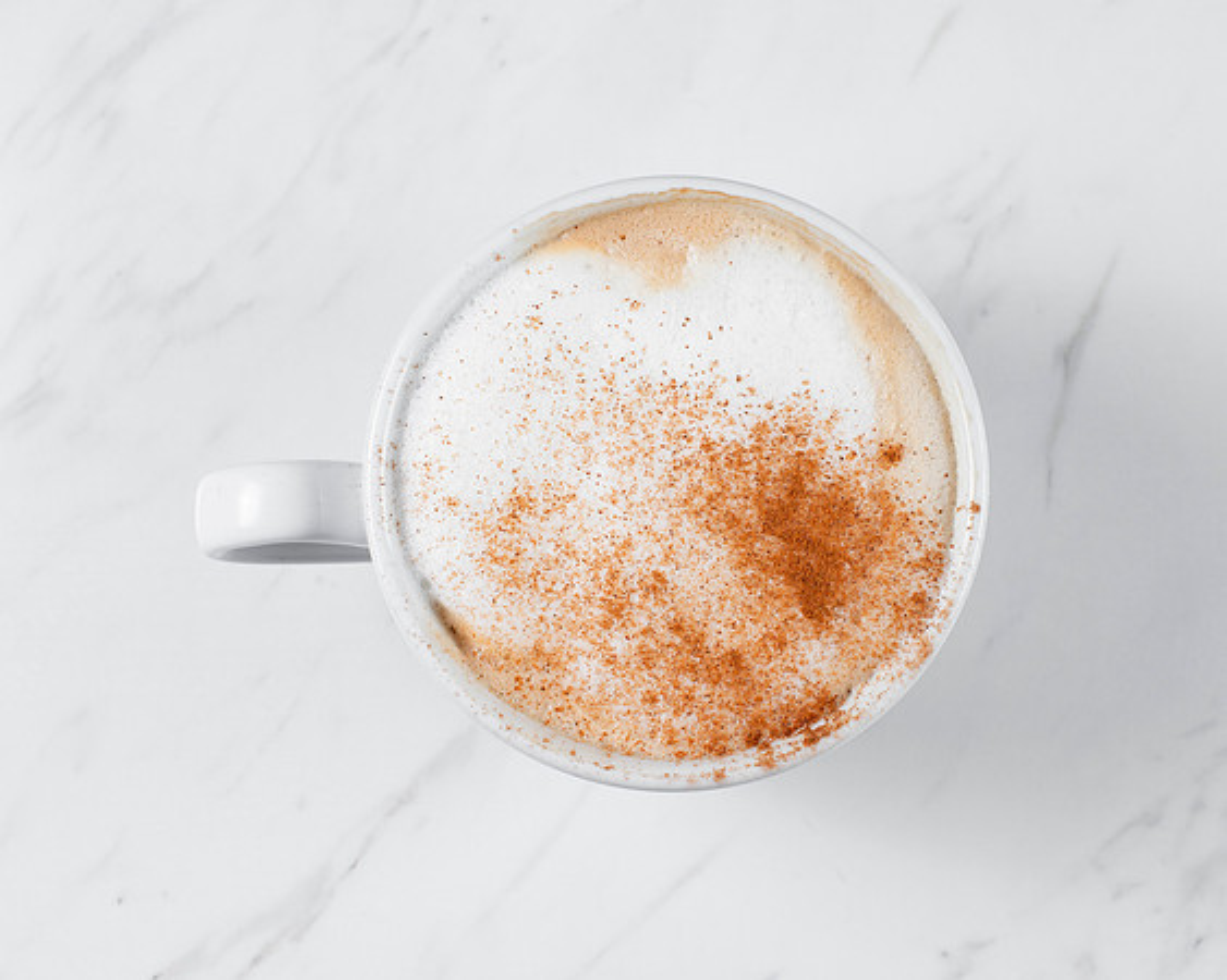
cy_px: 489
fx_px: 2411
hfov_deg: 28.5
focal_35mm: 66
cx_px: 706
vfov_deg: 23.0
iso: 200
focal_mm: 50
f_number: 9
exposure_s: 1/200
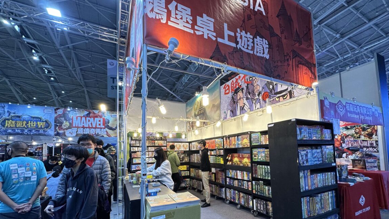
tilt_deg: +3.5
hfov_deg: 99.4
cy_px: 143
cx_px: 197
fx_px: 165
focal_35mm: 16
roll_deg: +1.4
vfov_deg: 65.6
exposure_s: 1/120
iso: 160
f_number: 2.2
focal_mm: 2.22
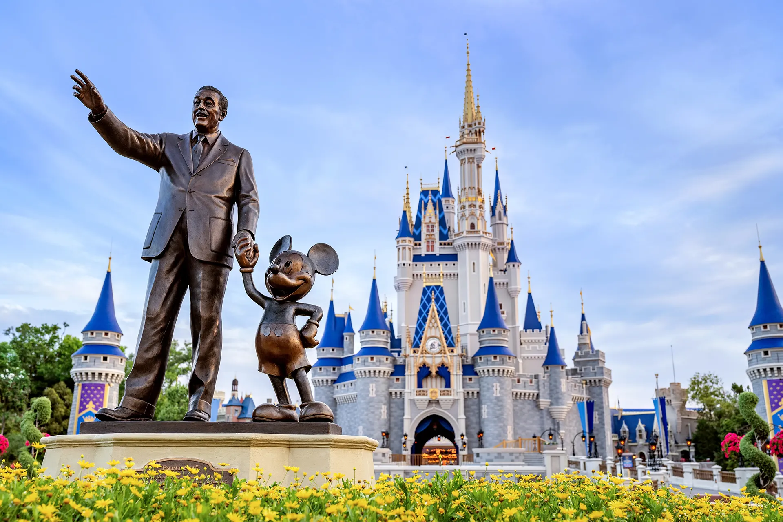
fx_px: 761
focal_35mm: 35
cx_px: 392
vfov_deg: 37.9
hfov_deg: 54.4
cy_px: 261
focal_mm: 35
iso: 100
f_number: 4
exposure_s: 1/80
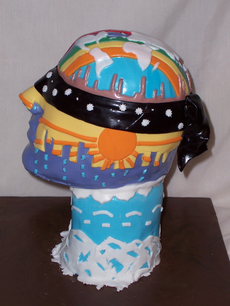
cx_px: 115
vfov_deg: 23.6
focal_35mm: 83
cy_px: 154
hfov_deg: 17.8
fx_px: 735
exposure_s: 1/90
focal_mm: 13.5
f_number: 4.1
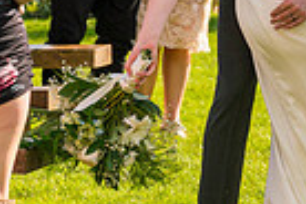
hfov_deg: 5.3
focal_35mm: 388
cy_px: -152
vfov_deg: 3.5
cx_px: 226
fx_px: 3298
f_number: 4.5
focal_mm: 92
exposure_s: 1/1600
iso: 400
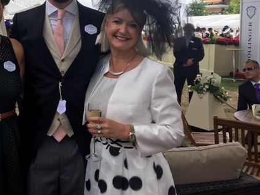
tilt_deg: -3.4
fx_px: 338
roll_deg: -0.8
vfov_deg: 31.5
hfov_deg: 40.8
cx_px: 64
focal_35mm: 45
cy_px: 45
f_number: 2.2
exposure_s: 1/557
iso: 25
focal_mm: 4.15
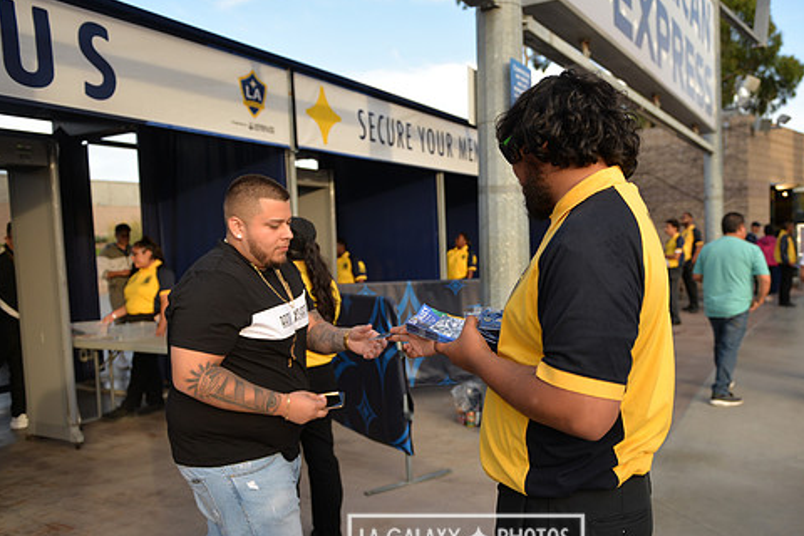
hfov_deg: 63.3
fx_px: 648
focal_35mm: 29
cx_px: 466
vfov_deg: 44.9
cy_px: 286
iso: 200
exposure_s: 1/800
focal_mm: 24
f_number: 2.8
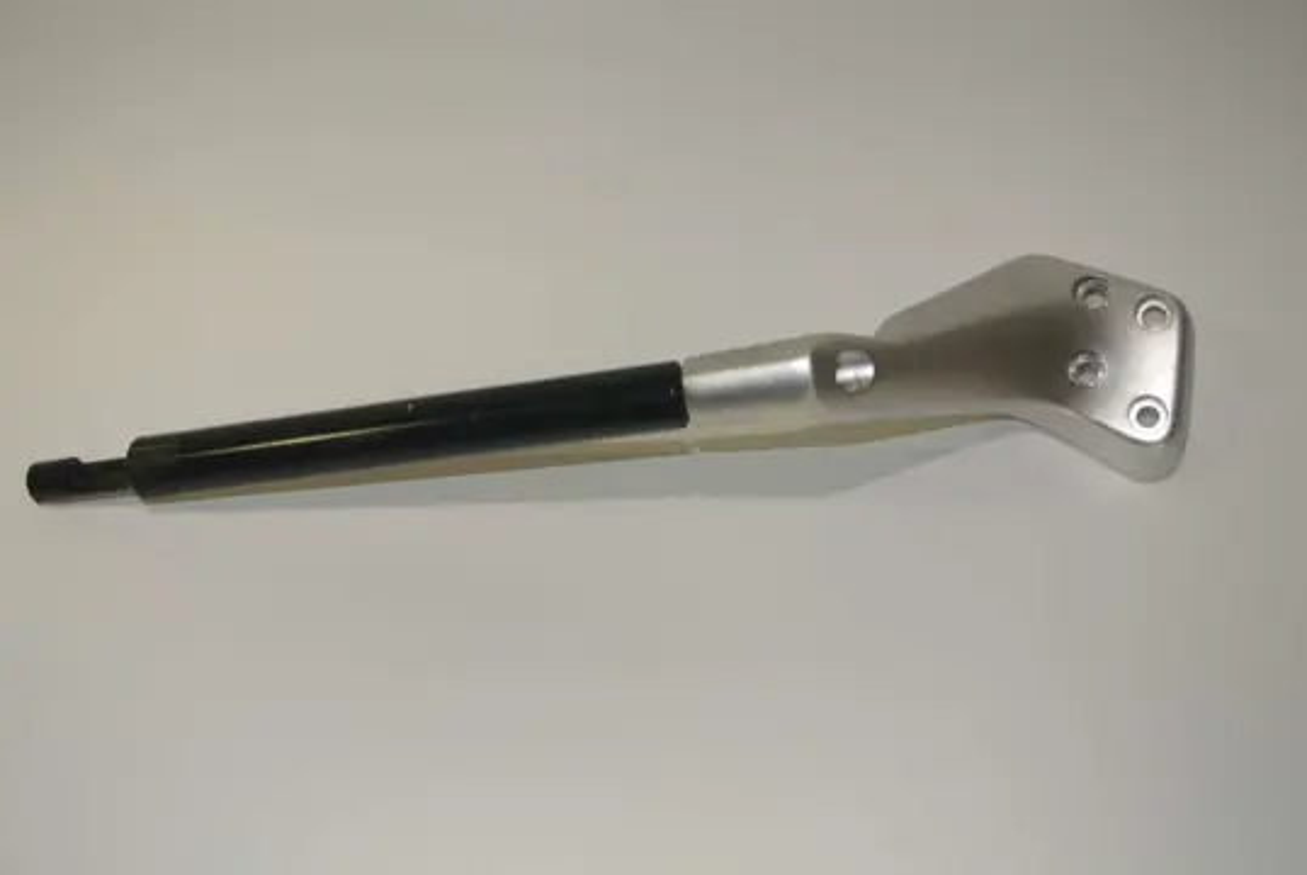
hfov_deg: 48.4
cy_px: 438
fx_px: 1454
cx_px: 654
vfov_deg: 33.5
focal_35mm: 40
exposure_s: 1/60
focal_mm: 15.1
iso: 200
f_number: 4.5
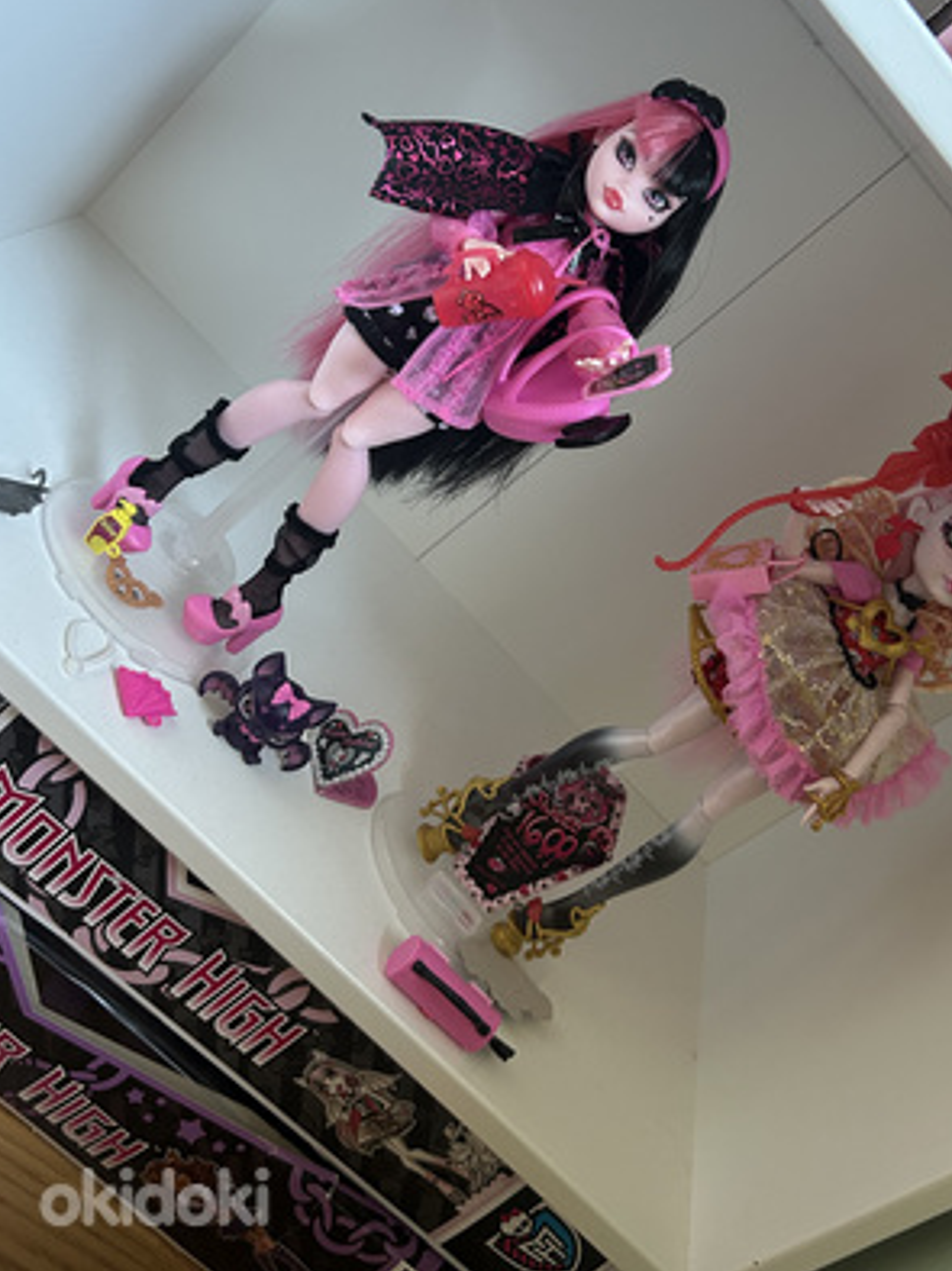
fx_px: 1211
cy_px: 503
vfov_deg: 54.9
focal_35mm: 33
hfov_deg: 42.8
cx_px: 553
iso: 320
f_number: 1.5
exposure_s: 1/60
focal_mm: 5.7
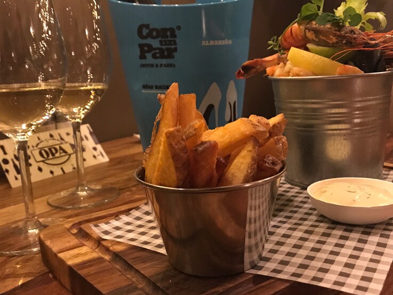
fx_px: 431
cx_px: 215
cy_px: 132
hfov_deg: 48.9
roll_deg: +1.1
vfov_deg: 37.7
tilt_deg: -8.5
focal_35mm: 38
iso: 100
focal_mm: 3.99
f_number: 1.8
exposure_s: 1/4
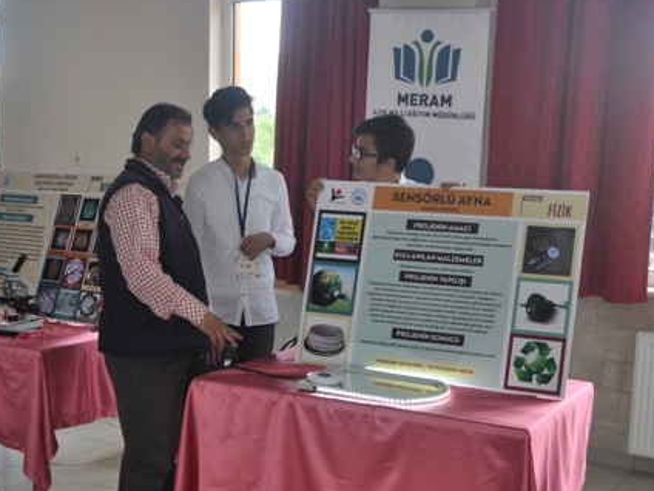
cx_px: 278
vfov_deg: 24.9
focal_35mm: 59
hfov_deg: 32.8
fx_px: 1109
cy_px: 306
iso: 400
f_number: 3.8
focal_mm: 27
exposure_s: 1/160
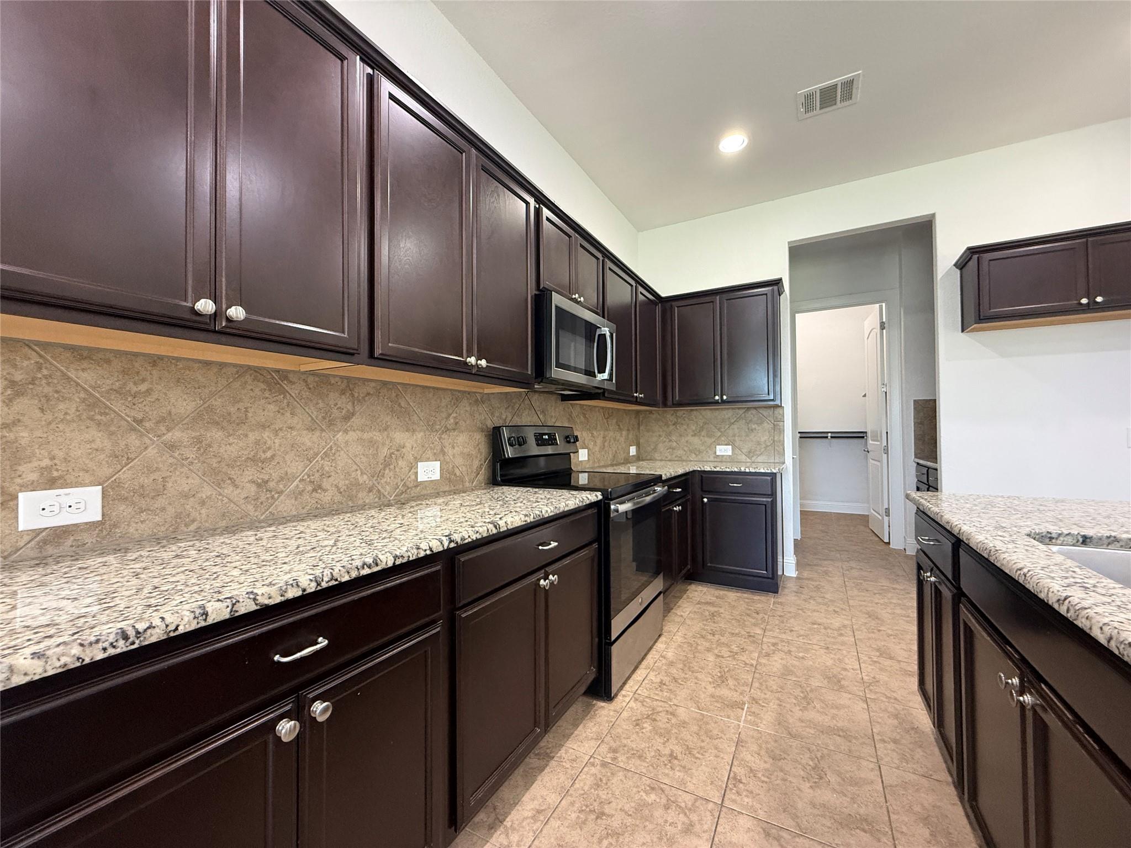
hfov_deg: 102.1
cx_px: 566
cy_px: 424
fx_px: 457
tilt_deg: +1.4
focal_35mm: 14
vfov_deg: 85.7
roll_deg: -0.2
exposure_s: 1/60
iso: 500
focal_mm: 2.22
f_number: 2.2
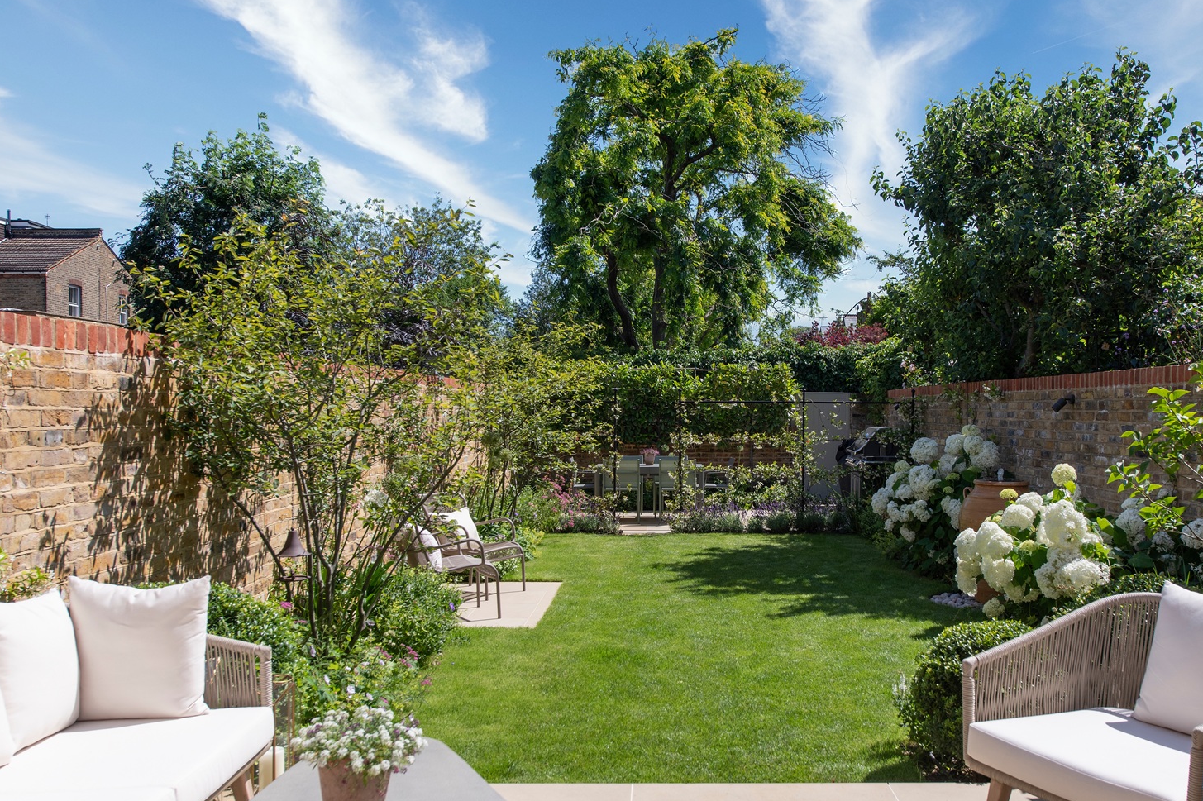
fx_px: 1102
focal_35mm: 33
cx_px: 700
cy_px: 441
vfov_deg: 39.9
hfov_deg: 56.9
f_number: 9
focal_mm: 24
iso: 100
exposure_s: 1/250
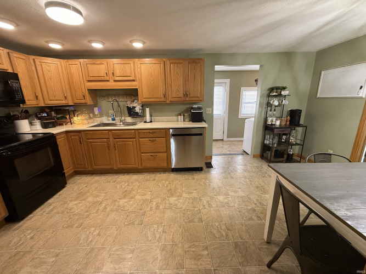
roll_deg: +1.6
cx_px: 183
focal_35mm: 14
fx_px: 148
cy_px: 137
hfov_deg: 102.1
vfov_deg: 85.7
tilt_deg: -13.8
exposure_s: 1/120
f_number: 2.2
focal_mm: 2.22
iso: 500
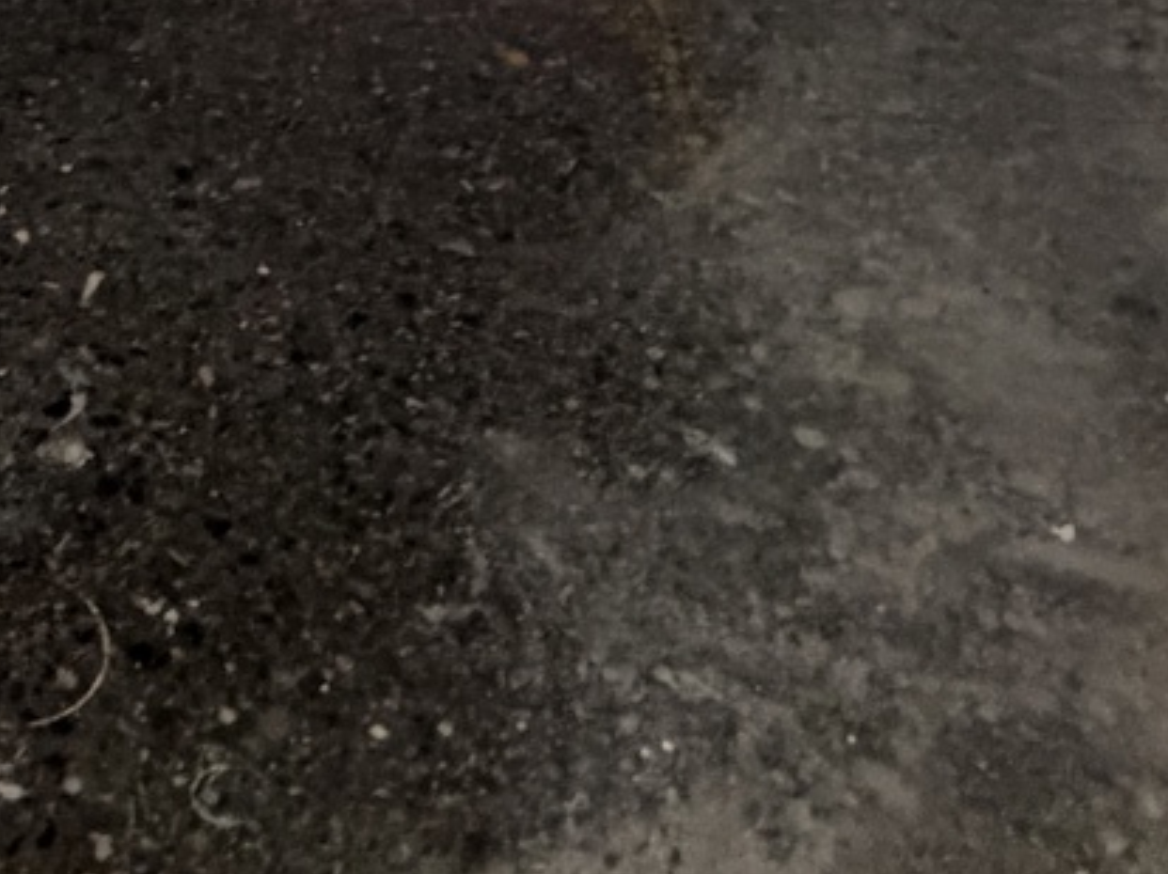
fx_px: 2192
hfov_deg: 27.8
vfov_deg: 15.9
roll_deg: -0.5
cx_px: -45
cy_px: -1009
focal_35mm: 65
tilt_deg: -3.5
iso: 640
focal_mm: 2.22
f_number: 2.2
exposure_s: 1/60
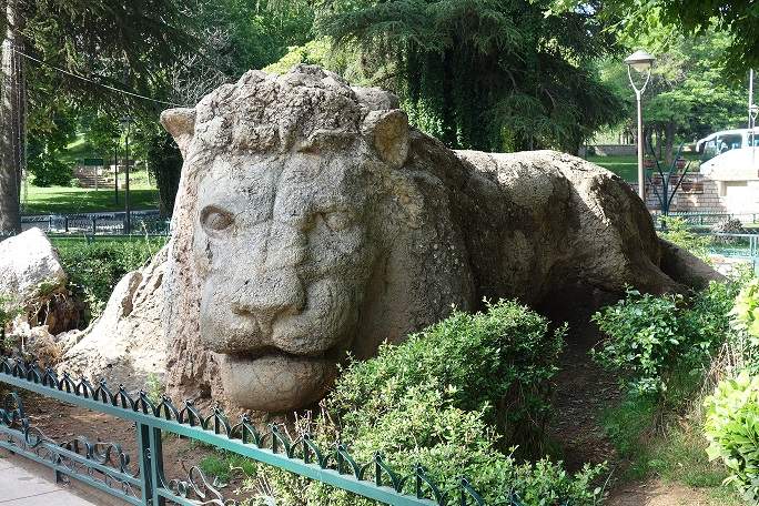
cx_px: 380
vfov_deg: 27.0
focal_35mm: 50
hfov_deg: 39.6
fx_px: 1054
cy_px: 253
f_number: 5
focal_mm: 18.45
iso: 125
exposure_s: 1/100
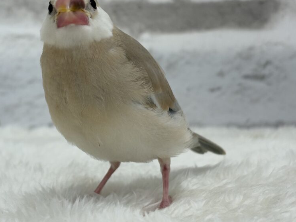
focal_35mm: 84
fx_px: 718
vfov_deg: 17.5
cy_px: 79
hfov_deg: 23.2
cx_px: 116
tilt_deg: -3.3
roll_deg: +1.3
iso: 25
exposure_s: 1/50
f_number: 1.6
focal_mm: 5.96
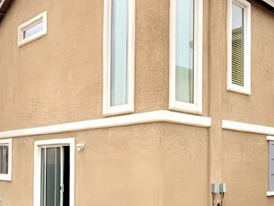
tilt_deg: +0.7
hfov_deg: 40.3
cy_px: 154
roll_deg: -0.3
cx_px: 159
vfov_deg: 30.4
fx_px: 372
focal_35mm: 47
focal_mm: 2.22
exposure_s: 1/631
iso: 40
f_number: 2.2
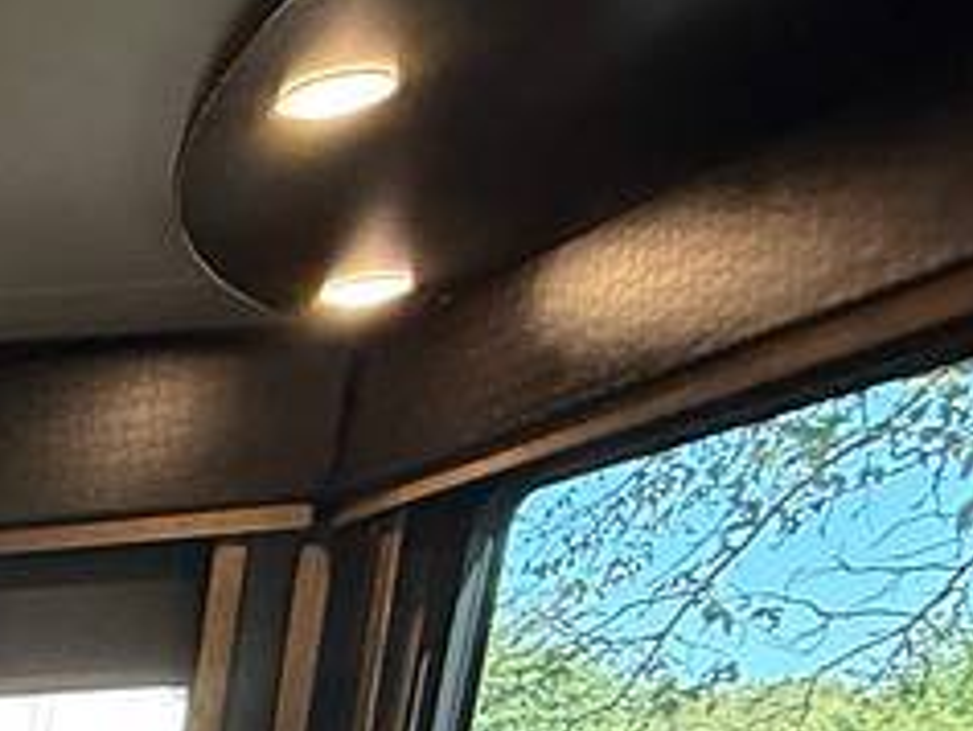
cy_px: 1265
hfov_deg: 18.8
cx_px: -1006
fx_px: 1659
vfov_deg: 19.5
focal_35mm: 59
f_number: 2.2
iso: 320
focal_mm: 2.22
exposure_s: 1/70
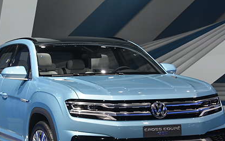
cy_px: 99
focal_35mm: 131
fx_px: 804
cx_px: 94
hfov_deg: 15.9
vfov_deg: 10.0
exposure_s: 1/100
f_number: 10
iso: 400
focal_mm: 90
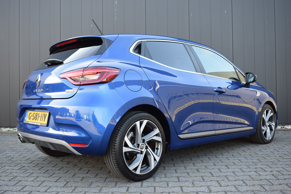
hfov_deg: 53.1
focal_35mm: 36
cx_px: 146
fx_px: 291
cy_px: 97
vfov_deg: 36.9
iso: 400
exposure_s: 1/125
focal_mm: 24
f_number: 5.6
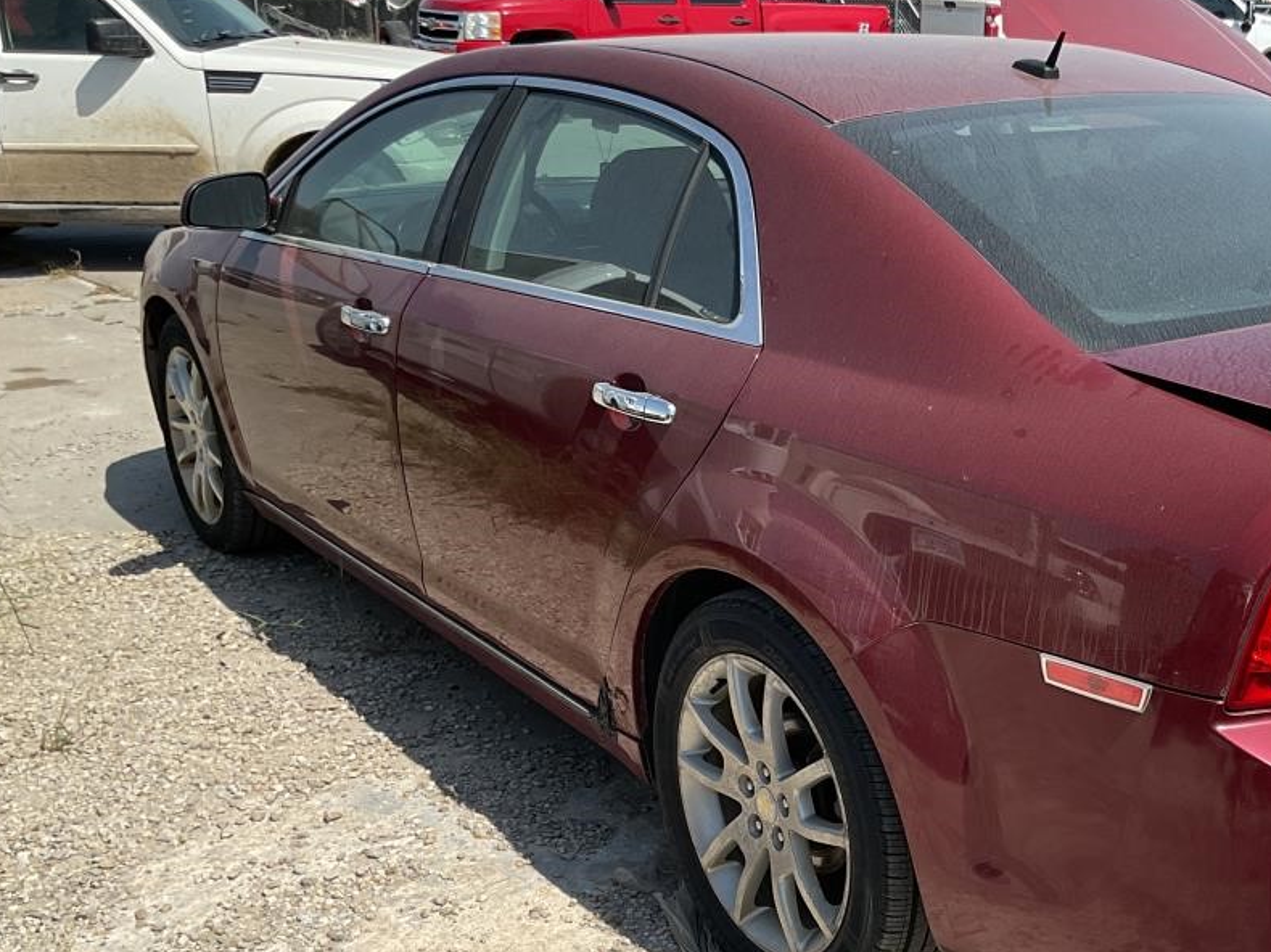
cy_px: 595
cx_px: 959
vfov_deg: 30.7
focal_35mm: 47
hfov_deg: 39.3
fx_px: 1725
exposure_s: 1/2227
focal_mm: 3
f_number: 1.8
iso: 16
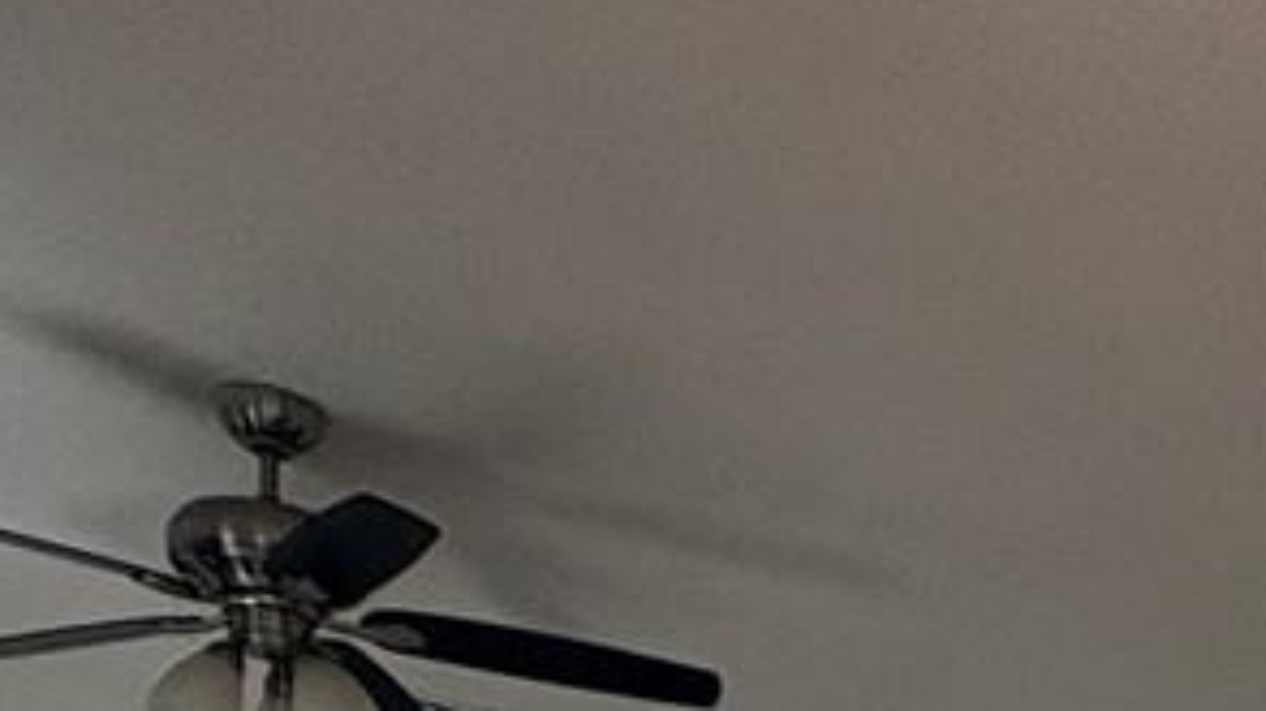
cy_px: 1974
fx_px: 2785
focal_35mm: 83
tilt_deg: -6.3
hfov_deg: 23.8
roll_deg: -2.7
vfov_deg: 10.9
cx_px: 1434
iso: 100
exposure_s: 1/99
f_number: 2.2
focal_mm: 2.22
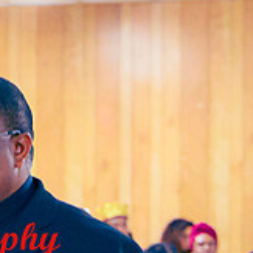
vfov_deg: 9.2
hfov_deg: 8.9
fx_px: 1571
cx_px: -165
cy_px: 236
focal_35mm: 190
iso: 3200
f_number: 3.2
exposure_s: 1/125
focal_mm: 42
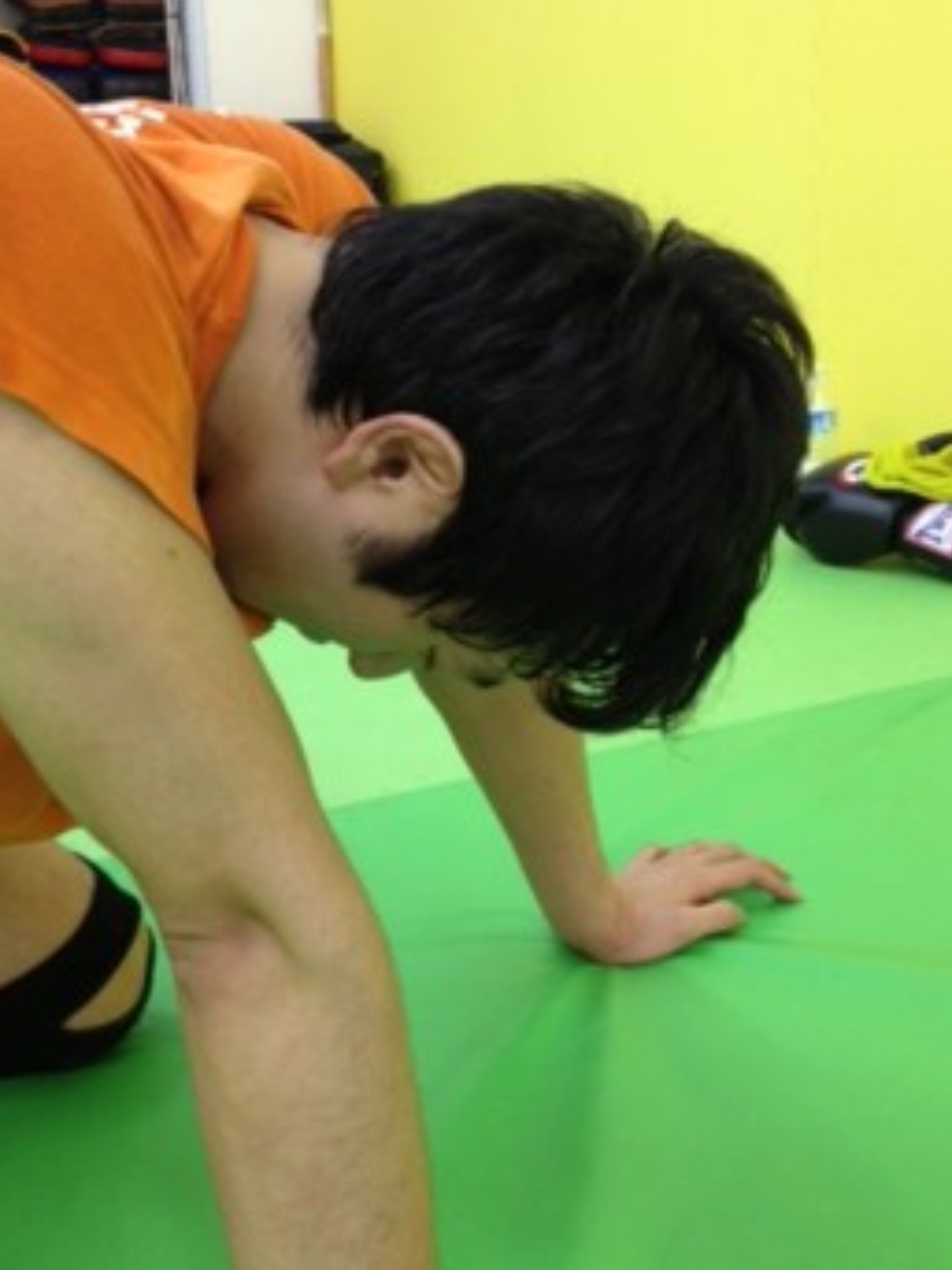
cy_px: 563
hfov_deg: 31.5
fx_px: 1688
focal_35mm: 46
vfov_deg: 41.2
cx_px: 433
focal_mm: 4.28
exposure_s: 1/20
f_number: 2.4
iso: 80
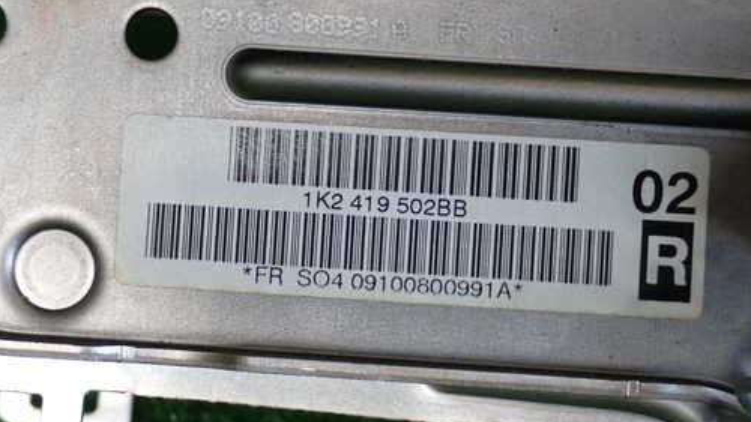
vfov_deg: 14.9
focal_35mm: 81
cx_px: 326
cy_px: 261
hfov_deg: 26.2
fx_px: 1613
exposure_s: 1/60
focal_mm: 11.09
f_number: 3.6
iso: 200
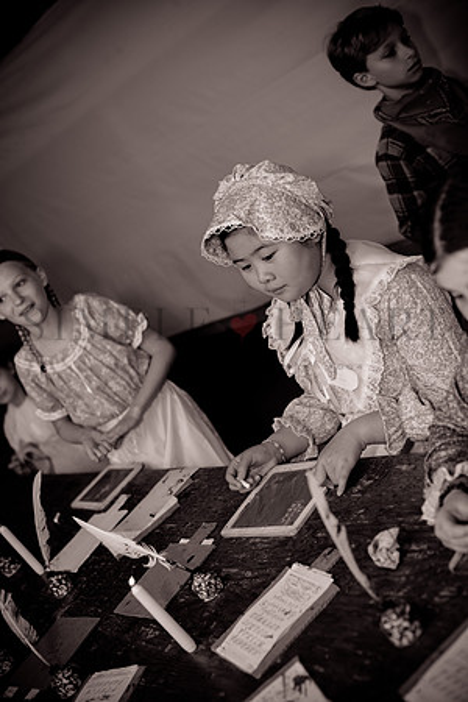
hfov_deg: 27.0
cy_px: 351
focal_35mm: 50
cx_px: 234
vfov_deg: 39.6
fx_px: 975
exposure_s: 1/500
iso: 400
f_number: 3.2
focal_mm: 50
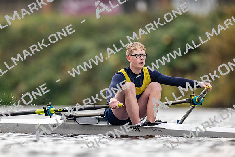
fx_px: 3917
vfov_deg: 2.3
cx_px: 118
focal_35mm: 600
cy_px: 78
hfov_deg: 3.4
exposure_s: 1/2500
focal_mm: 600
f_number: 4
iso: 2800
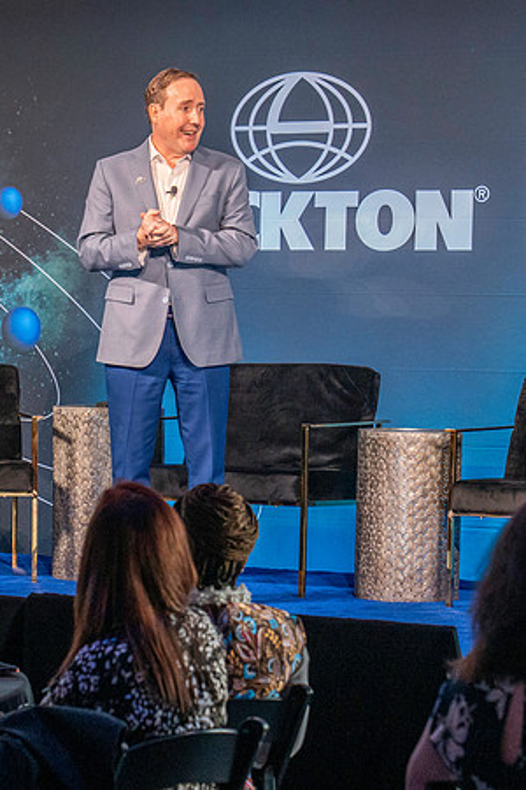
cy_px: 463
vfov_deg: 15.1
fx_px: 2969
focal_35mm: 135
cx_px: 143
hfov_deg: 10.1
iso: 4000
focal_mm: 70
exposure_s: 1/200
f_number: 4.5
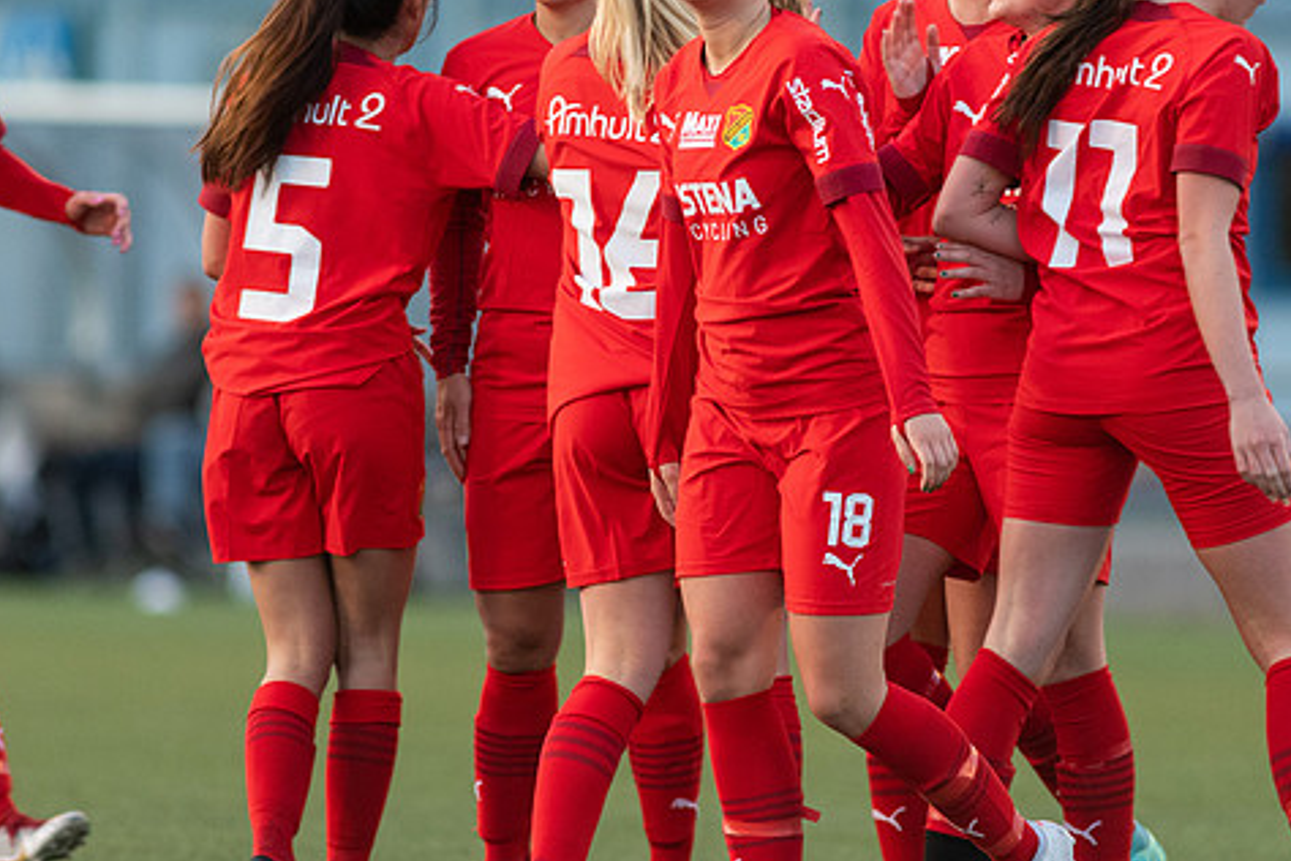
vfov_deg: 2.5
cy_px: 410
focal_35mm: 551
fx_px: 19758
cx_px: 605
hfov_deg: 3.7
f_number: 3.2
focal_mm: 300
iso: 1800
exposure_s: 1/800
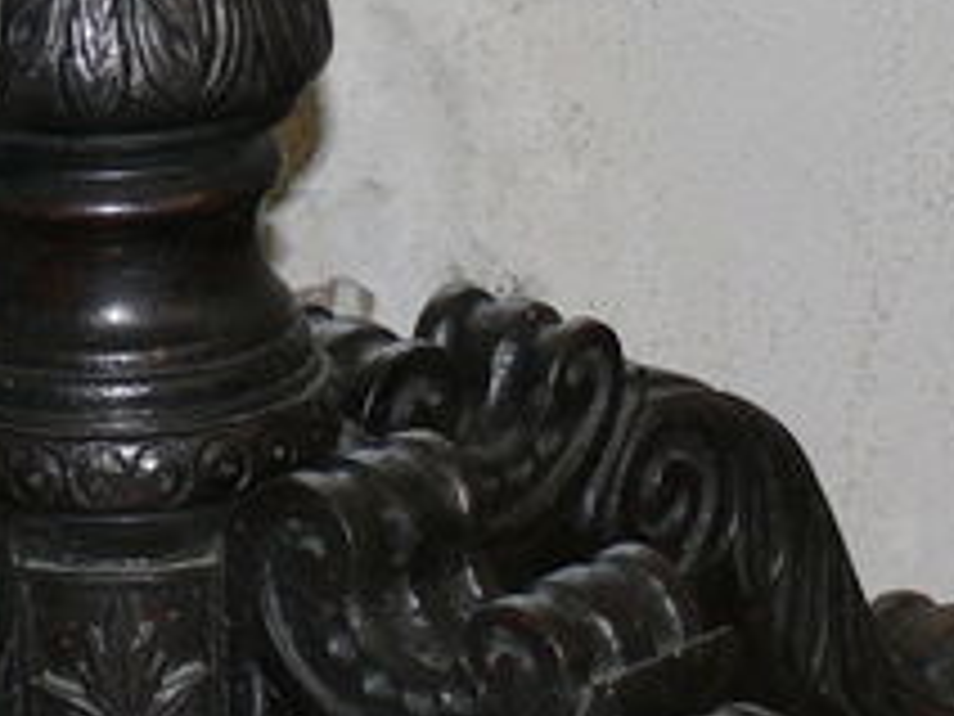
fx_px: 5457
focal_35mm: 198
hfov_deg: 9.9
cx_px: 68
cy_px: 365
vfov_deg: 7.5
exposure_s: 1/30
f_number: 2.8
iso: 100
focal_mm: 8.5
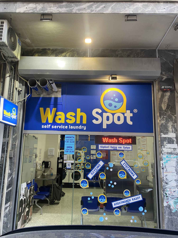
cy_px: 119
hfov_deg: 53.1
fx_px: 178
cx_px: 89
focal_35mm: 26
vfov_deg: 67.3
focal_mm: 4.2
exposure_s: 1/50
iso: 64
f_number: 1.8
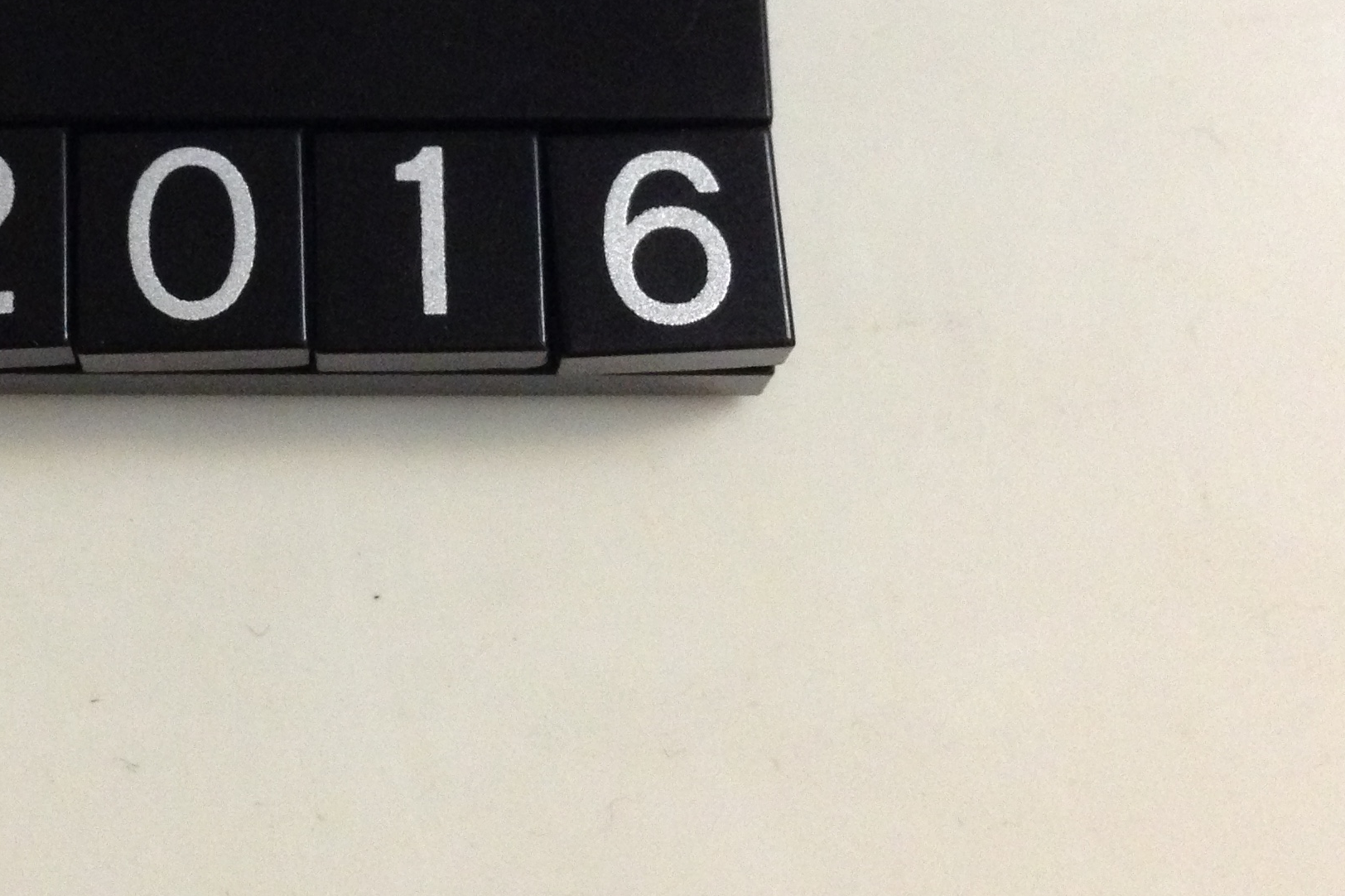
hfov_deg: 28.8
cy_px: 63
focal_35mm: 69
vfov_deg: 19.3
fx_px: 2577
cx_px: 327
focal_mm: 4.12
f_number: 2.4
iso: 400
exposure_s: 1/20
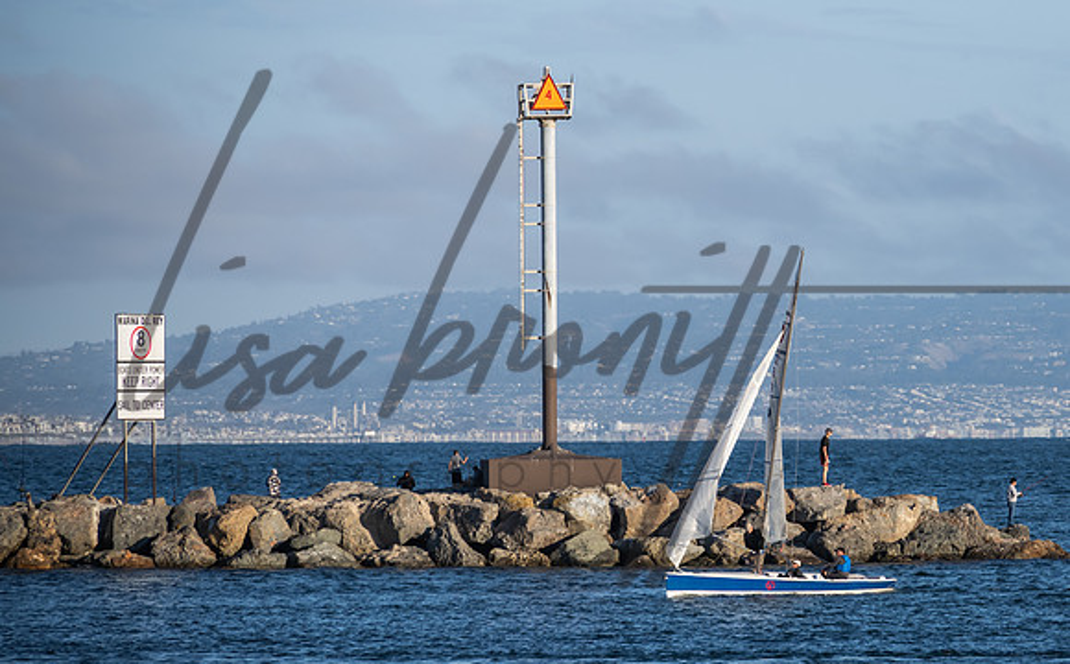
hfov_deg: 6.9
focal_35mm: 305
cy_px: 330
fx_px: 8868
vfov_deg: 4.3
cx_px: 798
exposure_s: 1/1600
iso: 320
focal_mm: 200
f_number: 6.3
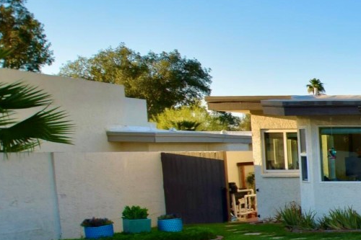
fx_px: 541
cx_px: 640
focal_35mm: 54
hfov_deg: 22.5
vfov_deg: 24.8
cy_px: 180
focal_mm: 10
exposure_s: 1/125
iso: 100
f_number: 5.6
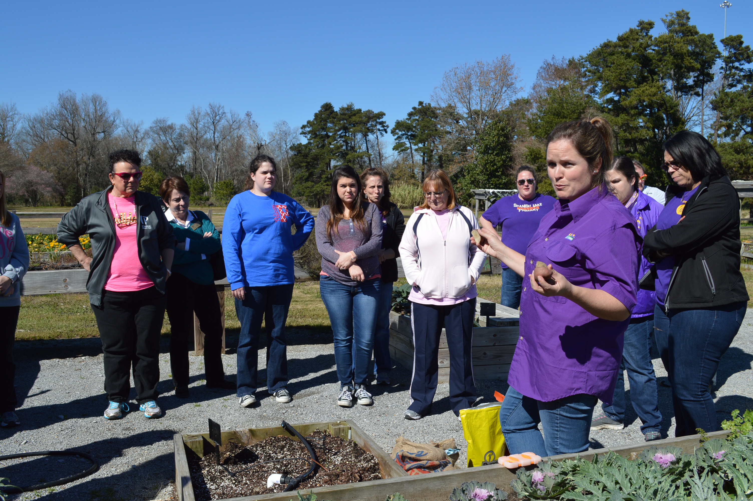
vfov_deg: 39.9
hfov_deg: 57.3
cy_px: 250
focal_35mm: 33
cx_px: 376
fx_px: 690
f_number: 8
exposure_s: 1/250
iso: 100
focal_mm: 22
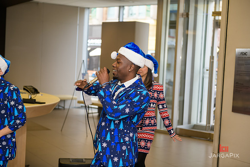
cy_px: 84
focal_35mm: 62
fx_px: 431
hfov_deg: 32.4
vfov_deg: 21.9
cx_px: 125
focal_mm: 62
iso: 400
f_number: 3.2
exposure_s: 1/125
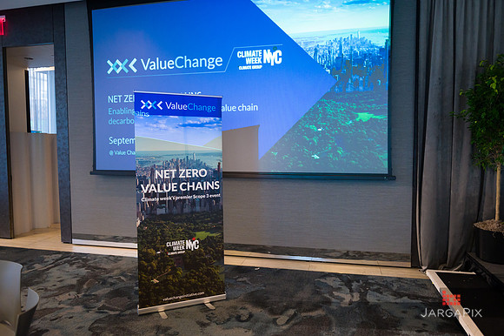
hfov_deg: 71.3
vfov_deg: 51.0
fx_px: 352
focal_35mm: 25
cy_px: 169
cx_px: 252
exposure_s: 1/320
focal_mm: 24
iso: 1600
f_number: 3.2
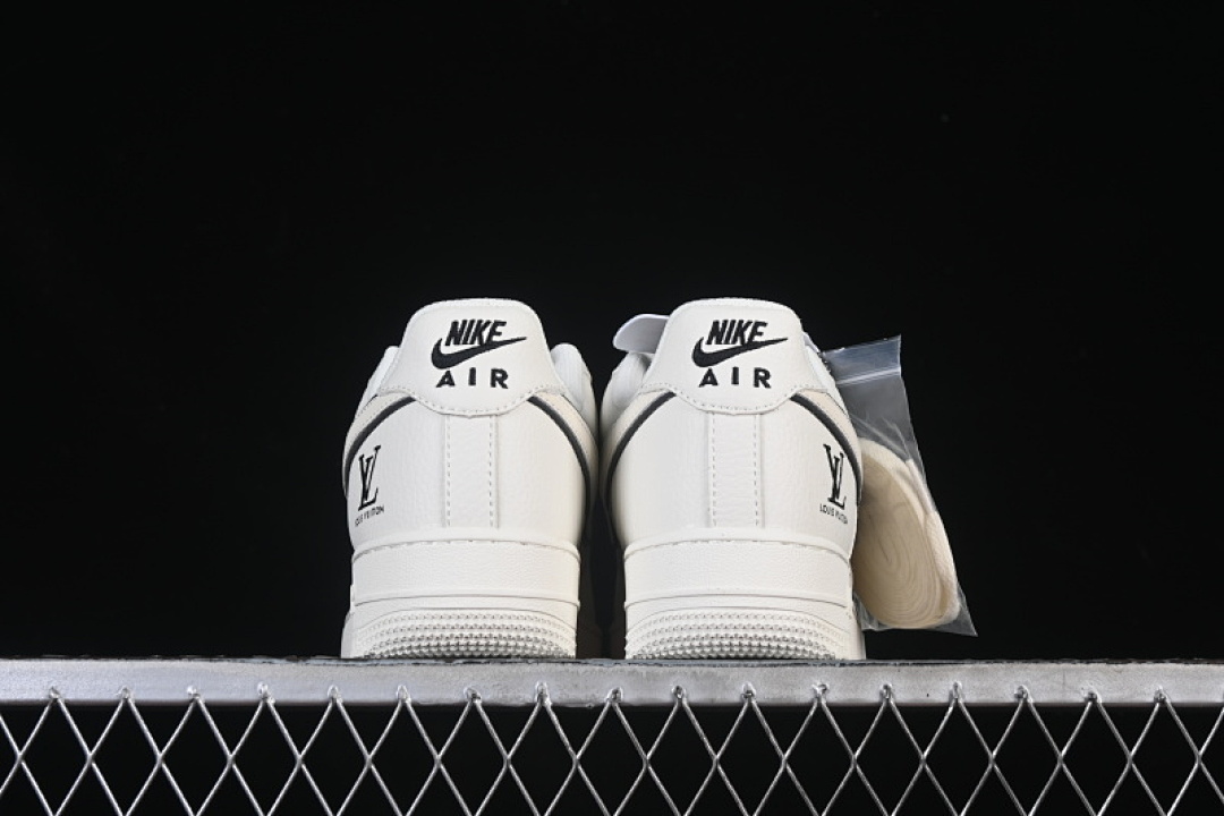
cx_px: 612
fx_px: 2550
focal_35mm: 75
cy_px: 408
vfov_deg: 18.2
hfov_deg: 27.0
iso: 160
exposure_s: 1/80
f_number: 8
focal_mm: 50
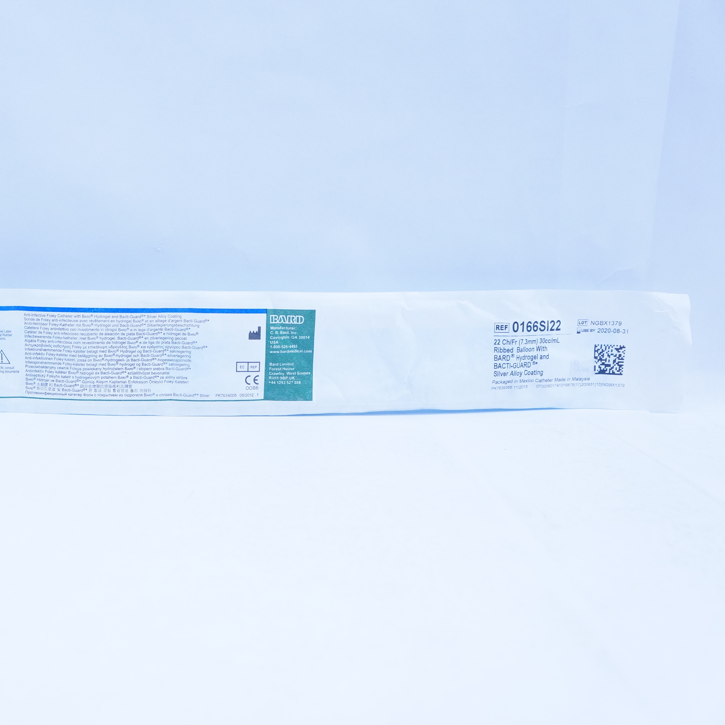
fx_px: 1019
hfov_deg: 38.2
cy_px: 358
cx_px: 180
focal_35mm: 43
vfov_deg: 39.2
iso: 800
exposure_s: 1/200
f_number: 4.5
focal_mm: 22
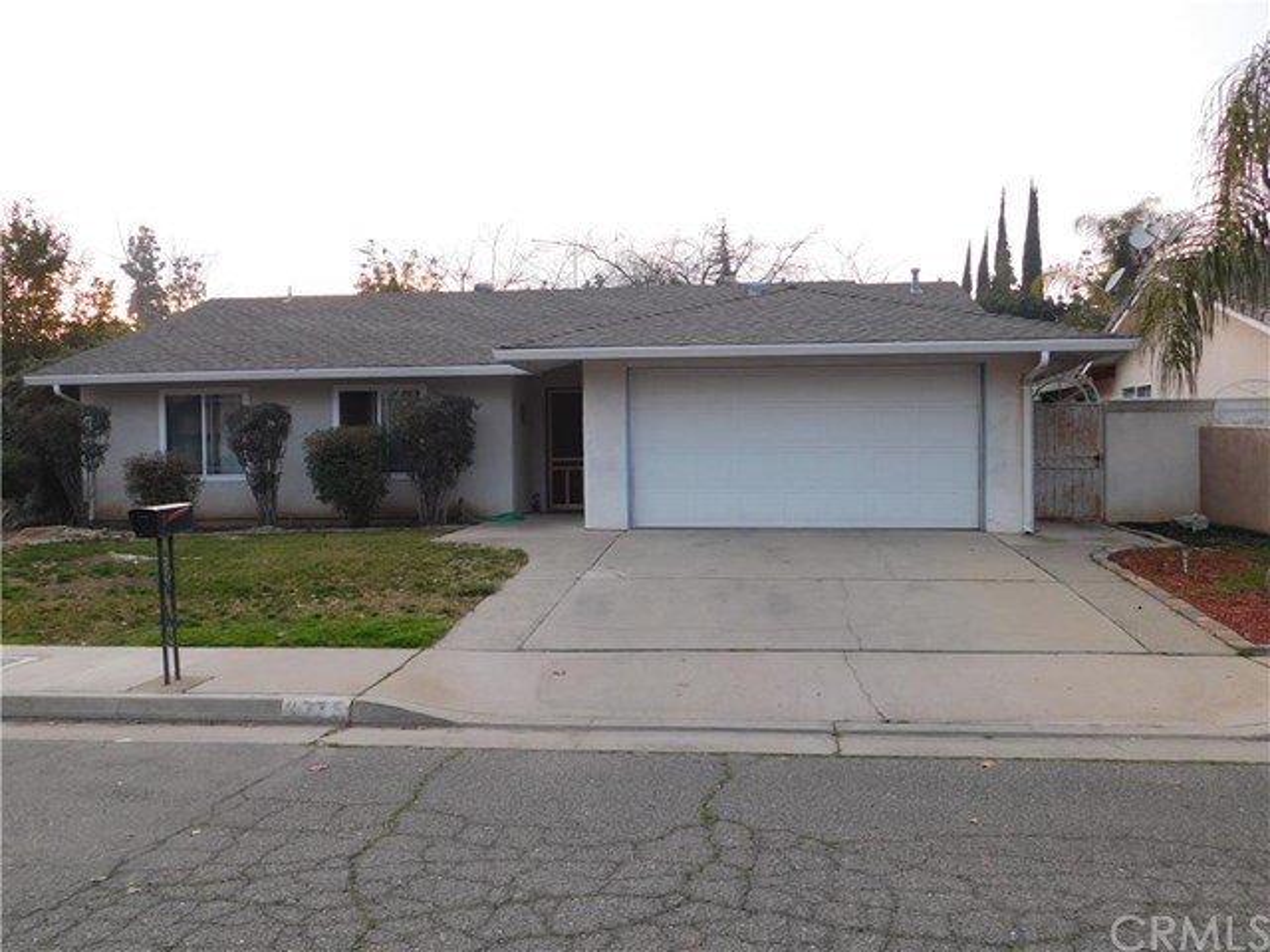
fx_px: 1101
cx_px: 635
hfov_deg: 60.0
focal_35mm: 30
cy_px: 476
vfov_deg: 46.8
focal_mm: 5.3
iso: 125
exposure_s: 1/100
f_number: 3.2
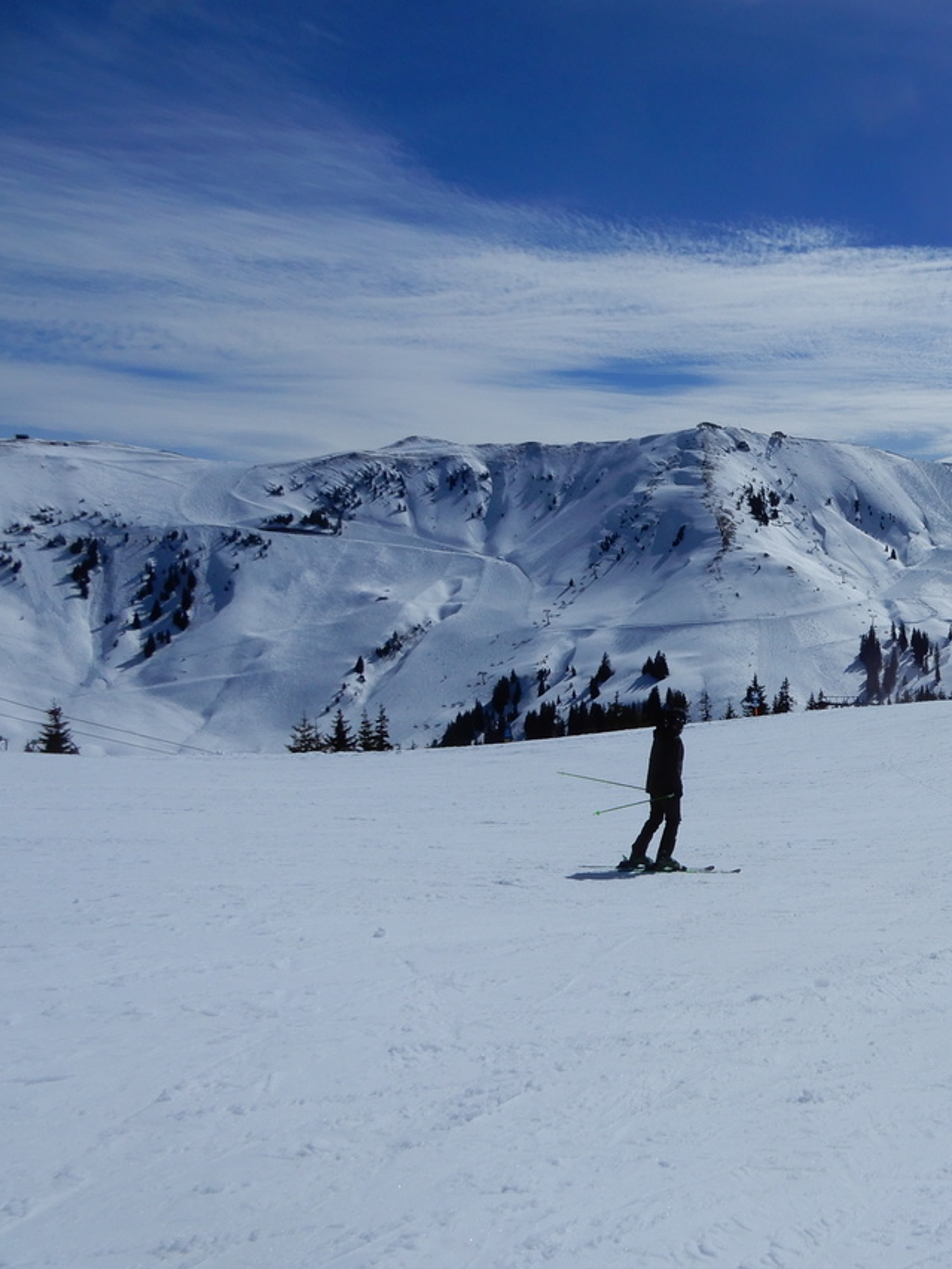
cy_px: 641
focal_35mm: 36
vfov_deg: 51.3
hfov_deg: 35.9
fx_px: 1320
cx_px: 946
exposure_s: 1/2000
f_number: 6.3
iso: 80
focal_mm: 4.3
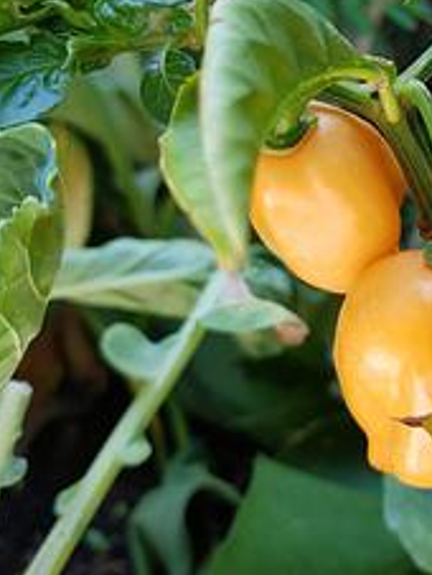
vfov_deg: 40.8
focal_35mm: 46
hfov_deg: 30.4
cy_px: 209
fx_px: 764
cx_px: 374
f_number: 1.7
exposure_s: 1/166
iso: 40
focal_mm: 4.2
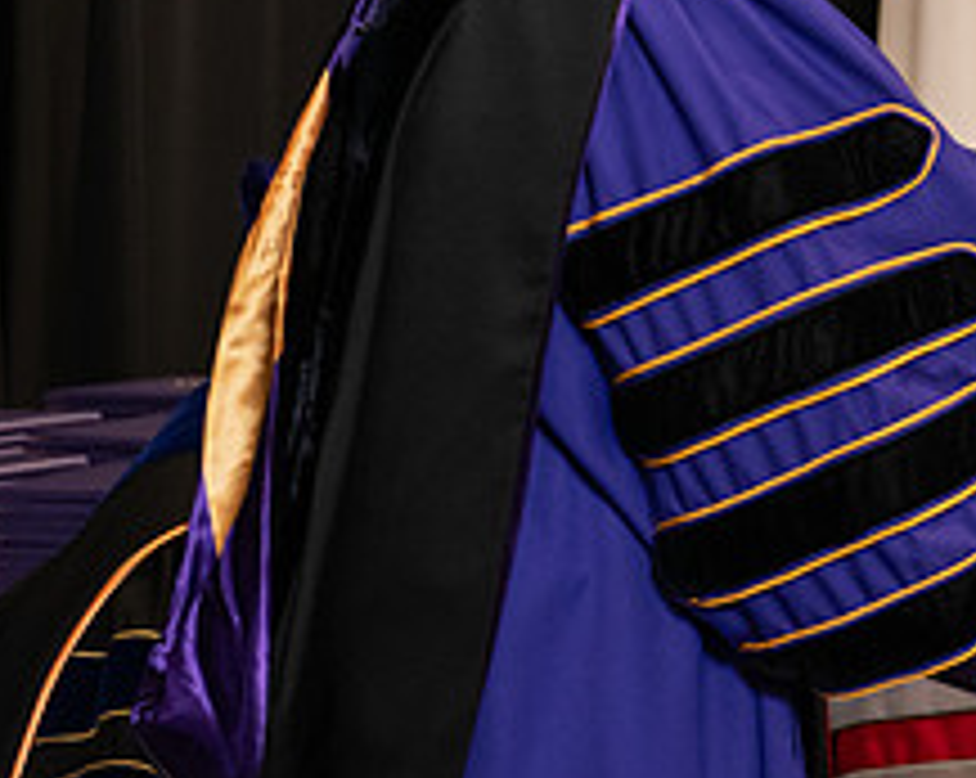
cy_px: 11
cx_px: 1210
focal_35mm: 176
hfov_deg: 10.8
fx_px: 5077
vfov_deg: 8.7
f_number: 5
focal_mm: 70
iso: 2000
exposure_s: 1/125
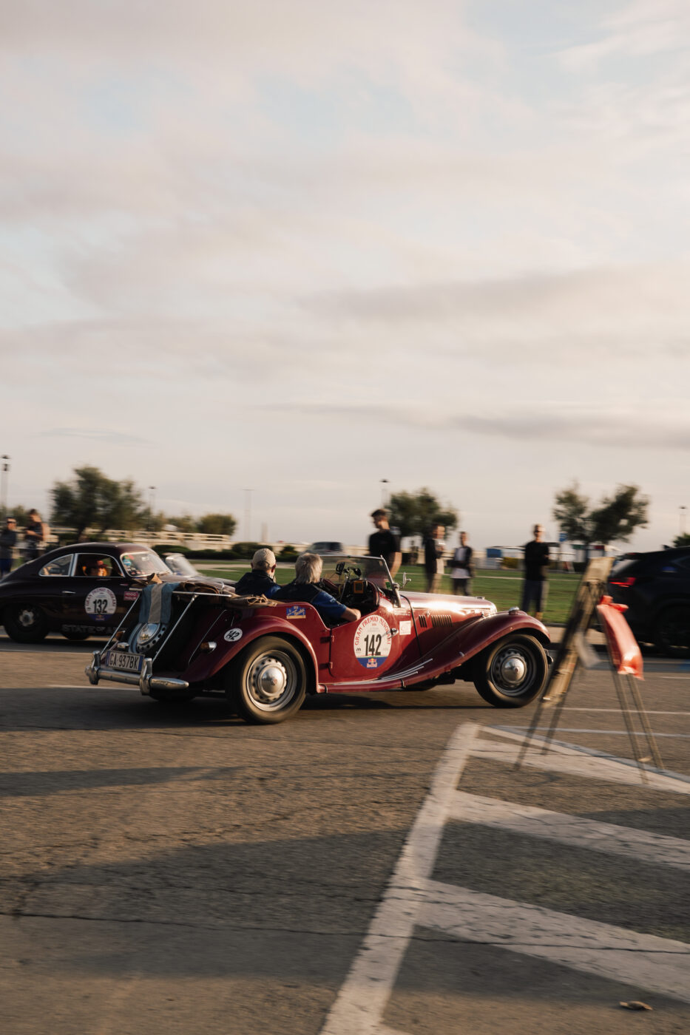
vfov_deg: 44.5
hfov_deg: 30.5
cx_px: 345
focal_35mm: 44
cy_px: 518
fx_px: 1265
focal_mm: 44
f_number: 11
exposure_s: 1/40
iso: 100
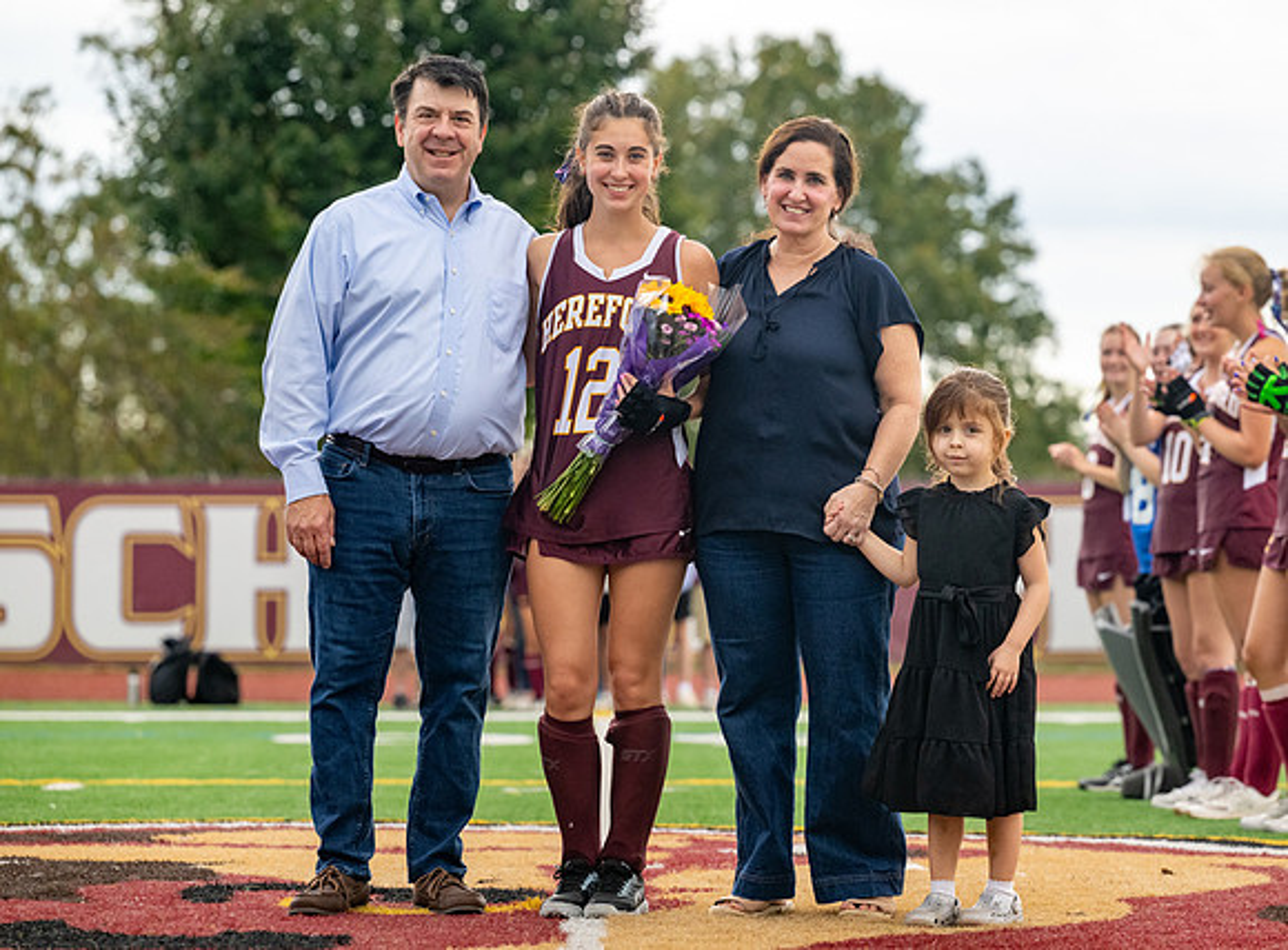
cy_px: 471
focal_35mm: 171
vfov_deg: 8.6
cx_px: 751
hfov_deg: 11.6
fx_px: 6320
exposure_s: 1/640
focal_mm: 145
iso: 2000
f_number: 4.5
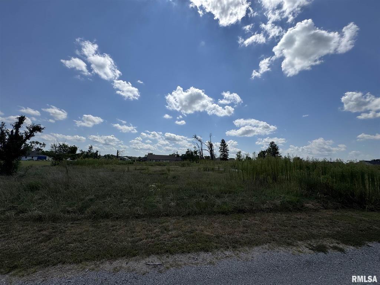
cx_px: 190
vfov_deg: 85.7
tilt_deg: +8.6
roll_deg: -0.3
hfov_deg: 102.1
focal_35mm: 14
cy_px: 142
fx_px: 154
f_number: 2.2
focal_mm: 2.22
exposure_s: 1/3717
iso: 32
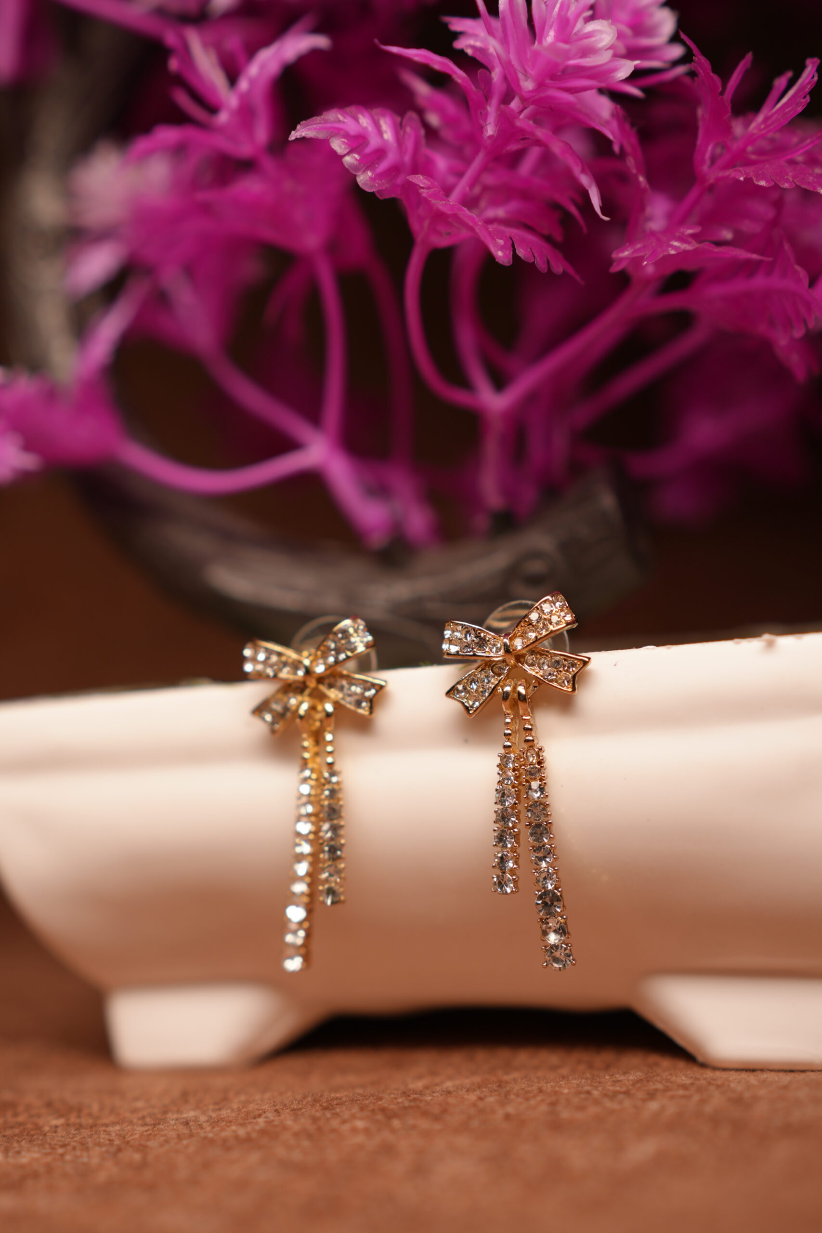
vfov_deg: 38.2
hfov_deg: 26.0
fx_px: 1781
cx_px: 411
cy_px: 616
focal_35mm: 52
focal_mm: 35
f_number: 2.8
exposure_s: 1/160
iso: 100
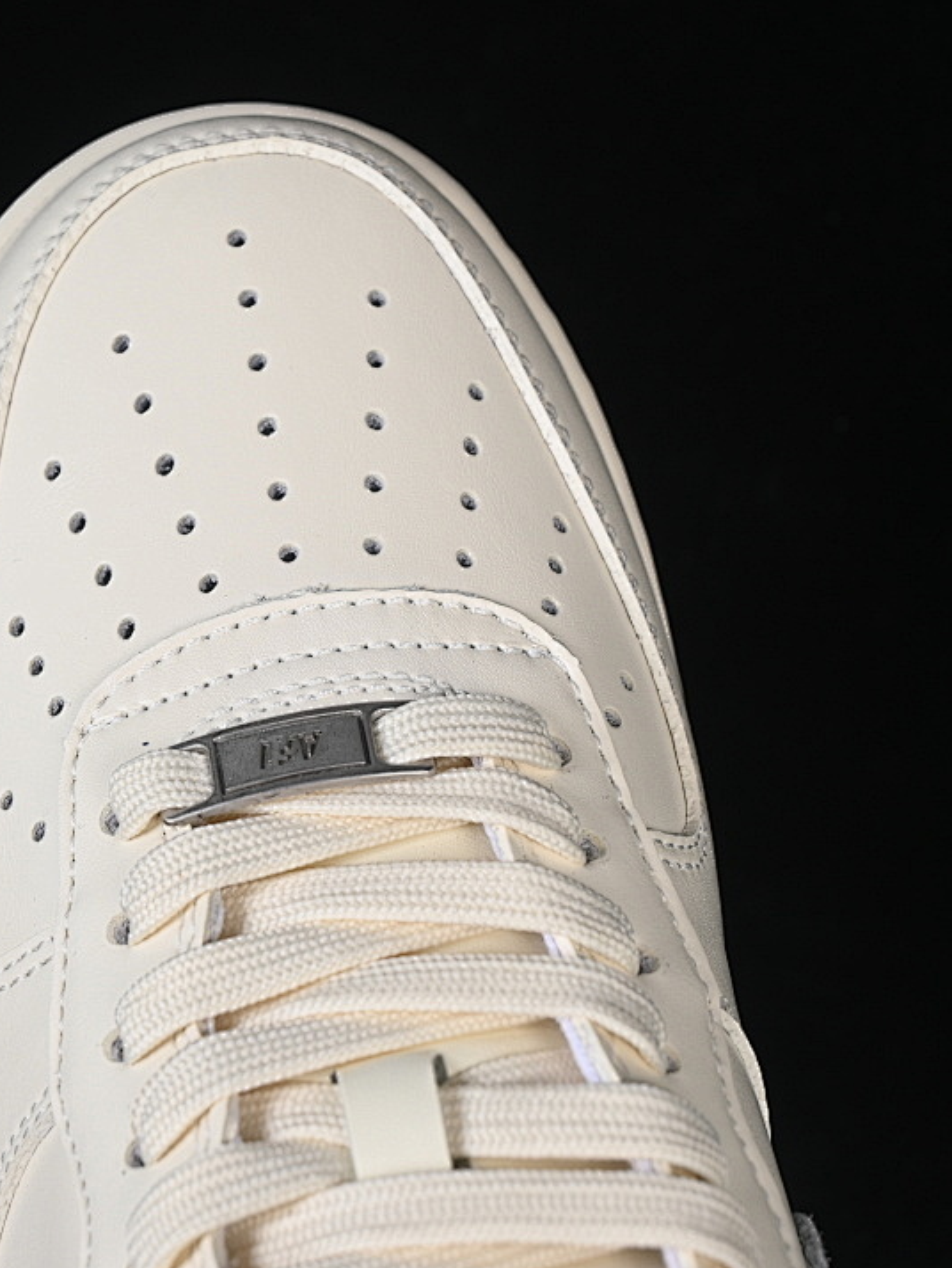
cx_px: 279
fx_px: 3995
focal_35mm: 109
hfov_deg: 13.6
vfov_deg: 18.0
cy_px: 632
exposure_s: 1/80
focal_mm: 50
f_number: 7.1
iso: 160
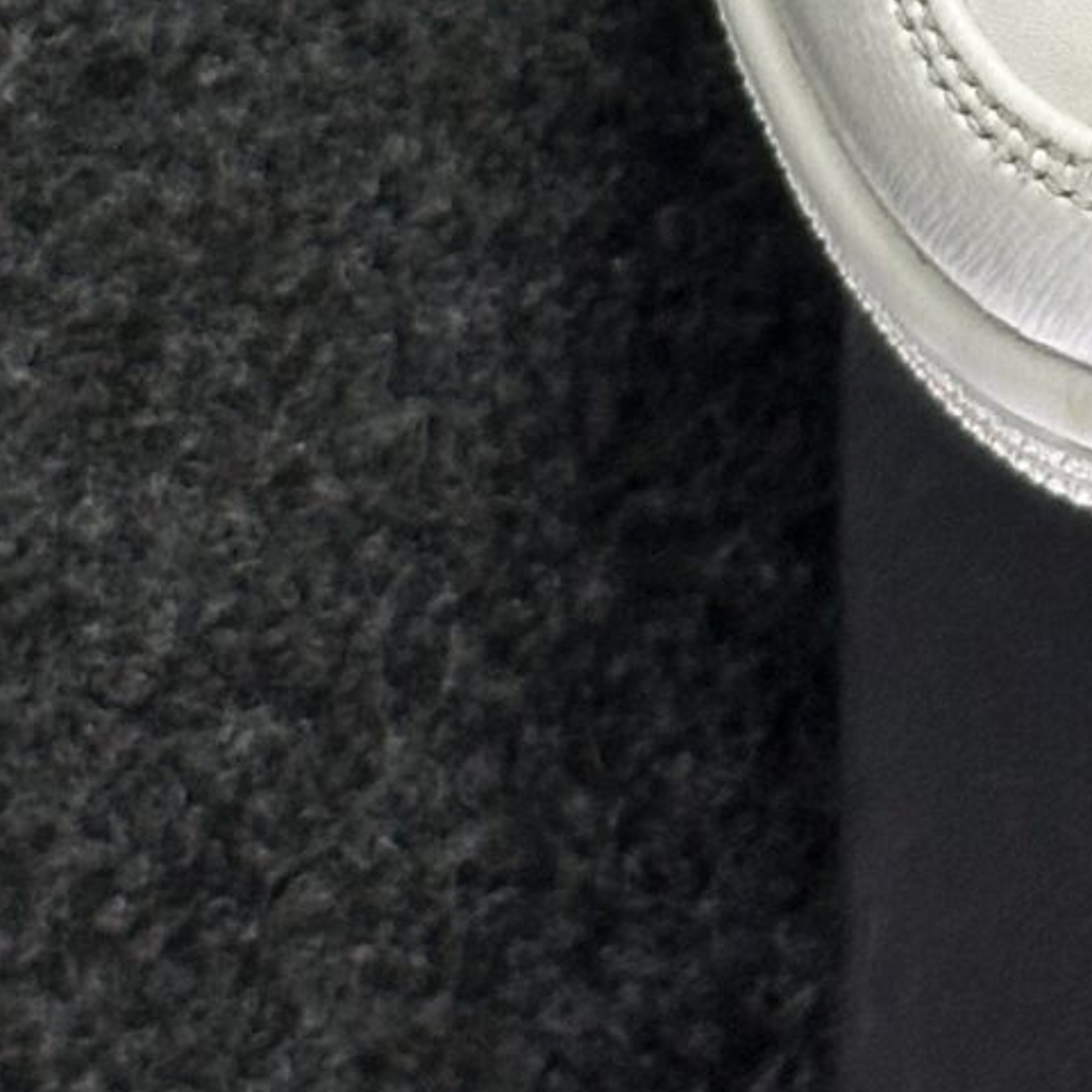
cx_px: 2014
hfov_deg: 7.5
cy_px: -1362
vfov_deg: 7.3
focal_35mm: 226
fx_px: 8066
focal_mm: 6.86
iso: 125
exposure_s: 1/50
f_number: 1.78
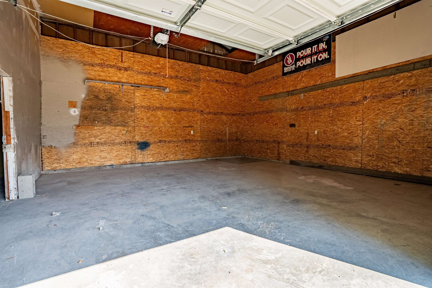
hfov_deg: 96.7
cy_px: 144
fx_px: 192
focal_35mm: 16
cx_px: 216
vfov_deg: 73.8
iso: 400
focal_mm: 16
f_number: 8
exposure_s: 1/640
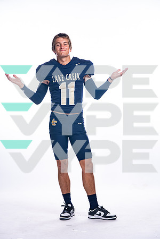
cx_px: 80
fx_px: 653
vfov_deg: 20.8
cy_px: 120
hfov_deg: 14.0
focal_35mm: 98
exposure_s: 1/250
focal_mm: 98
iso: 400
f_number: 6.3
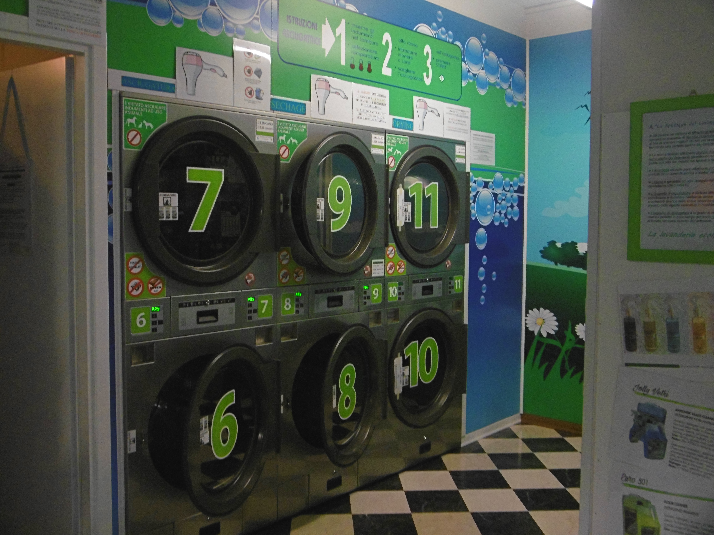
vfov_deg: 37.7
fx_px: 784
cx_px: 357
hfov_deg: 49.0
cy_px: 268
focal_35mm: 38
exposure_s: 1/60
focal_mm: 6.8
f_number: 3.7
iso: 400
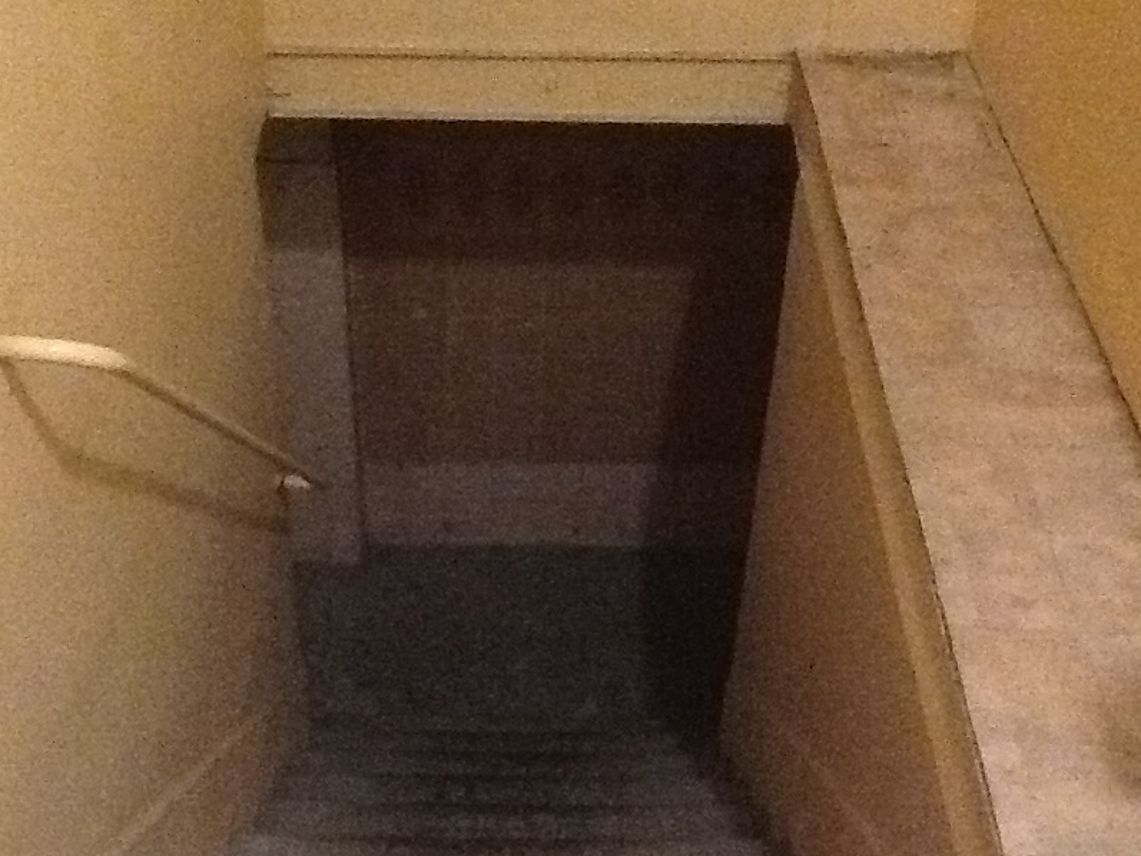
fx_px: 1747
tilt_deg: -38.5
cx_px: 487
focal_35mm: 53
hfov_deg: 36.1
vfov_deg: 27.5
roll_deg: +0.3
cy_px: 459
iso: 640
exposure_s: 1/15
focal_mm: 2.03
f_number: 2.4
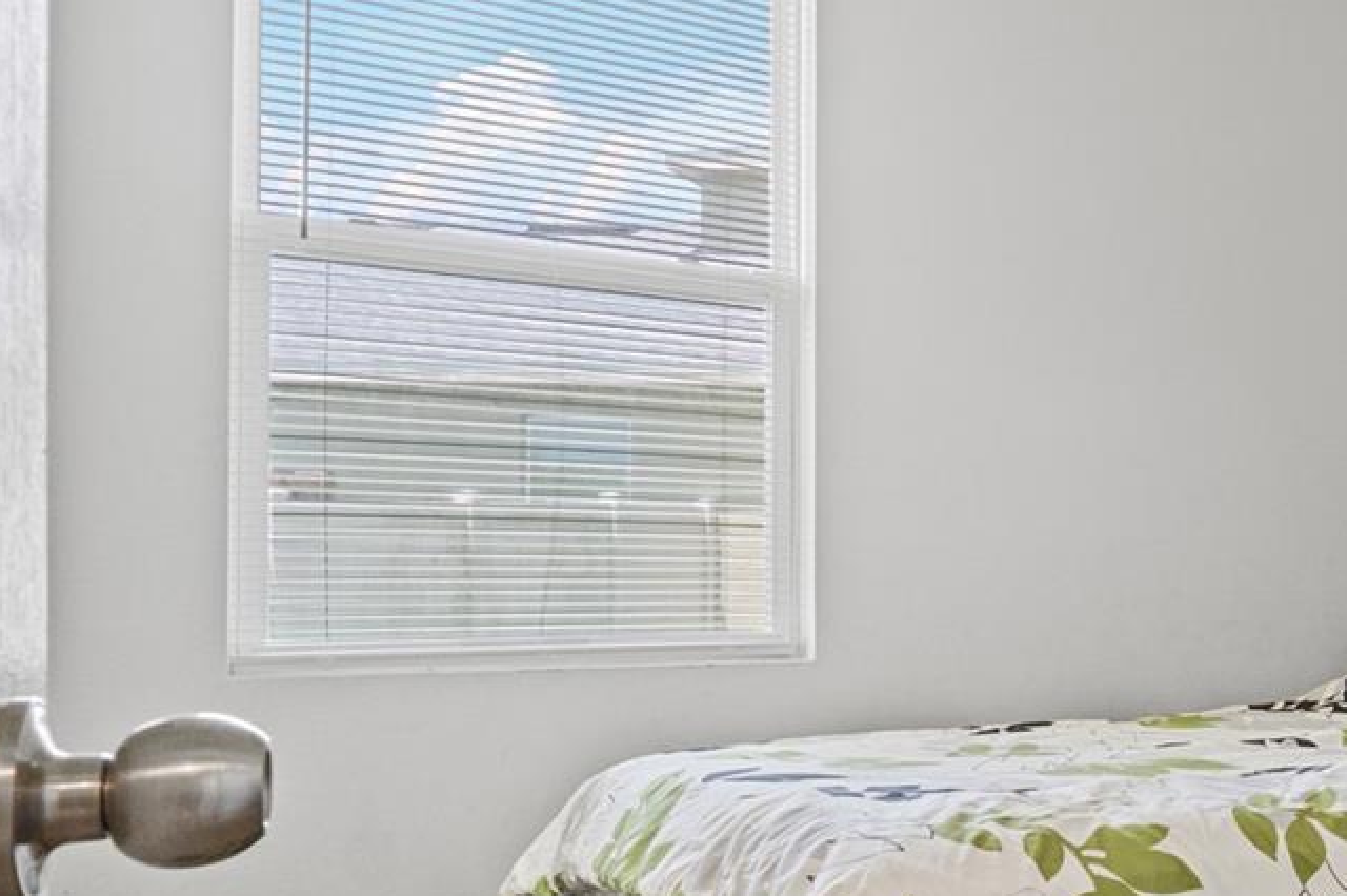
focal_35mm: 41
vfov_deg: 32.3
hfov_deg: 37.5
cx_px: 1557
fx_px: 1543
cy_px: 564
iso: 250
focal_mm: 11
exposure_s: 1/2.5
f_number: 9
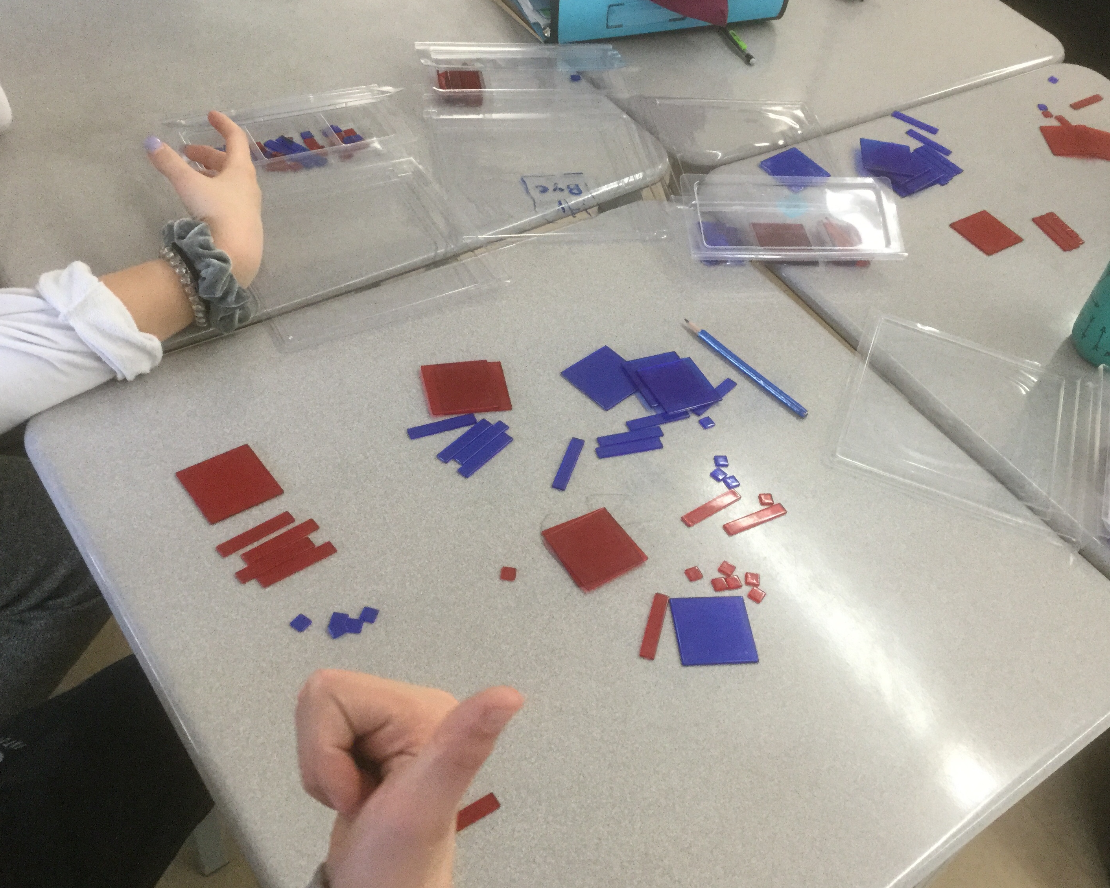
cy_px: 453
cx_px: 621
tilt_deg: -49.0
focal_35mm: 35
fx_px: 1150
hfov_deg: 51.4
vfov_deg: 42.2
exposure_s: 1/30
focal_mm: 3.3
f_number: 2.4
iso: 125
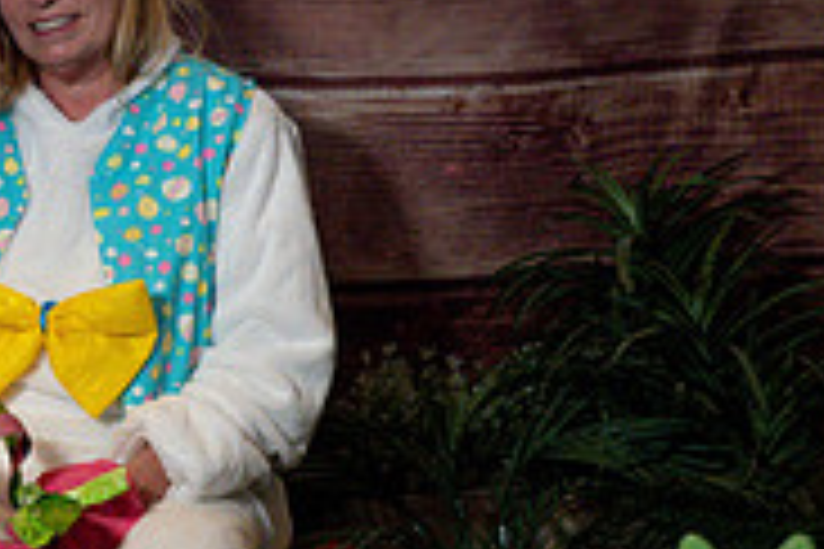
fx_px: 2540
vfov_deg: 12.3
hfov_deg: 16.9
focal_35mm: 111
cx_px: -365
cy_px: 344
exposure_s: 1/500
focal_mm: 35
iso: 8000
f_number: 4.5
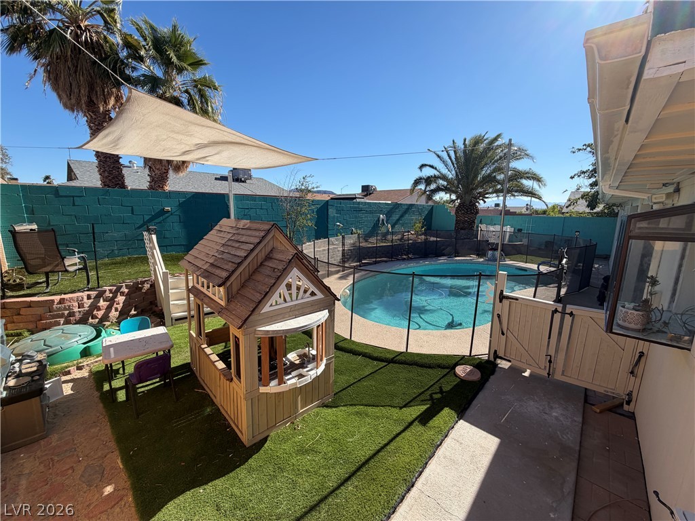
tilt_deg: -10.7
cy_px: 260
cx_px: 348
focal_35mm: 14
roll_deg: +1.4
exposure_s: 1/770
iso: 25
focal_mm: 2.22
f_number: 2.2
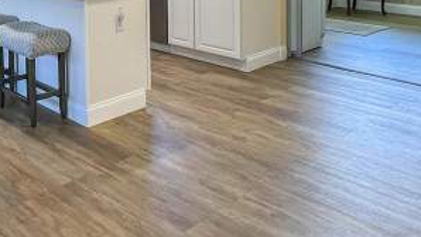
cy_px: -61
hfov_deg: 44.4
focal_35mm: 38
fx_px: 424
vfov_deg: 26.9
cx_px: -6
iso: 160
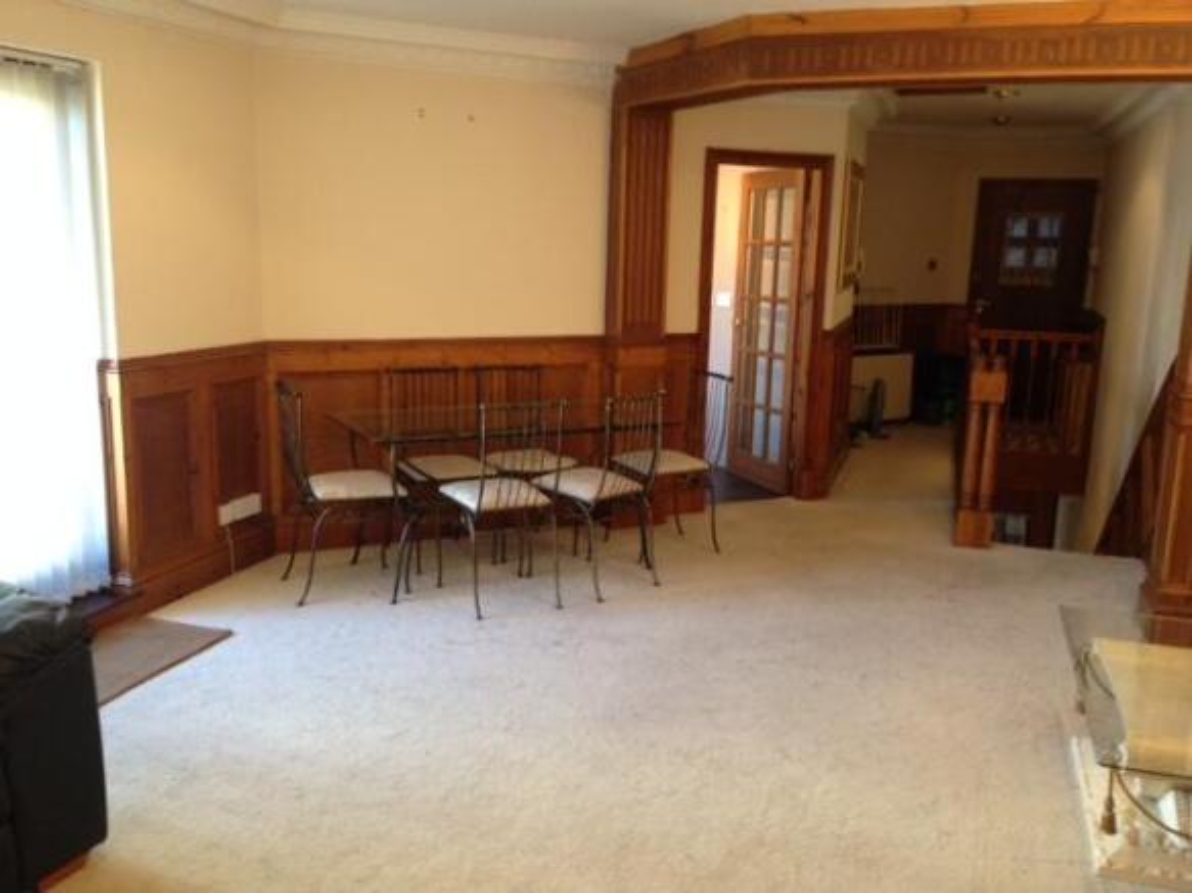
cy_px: 446
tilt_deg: -12.8
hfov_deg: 55.4
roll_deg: -2.0
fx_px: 1136
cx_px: 596
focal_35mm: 33
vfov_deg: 42.9
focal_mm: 4.12
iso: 100
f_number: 2.4
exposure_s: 1/20
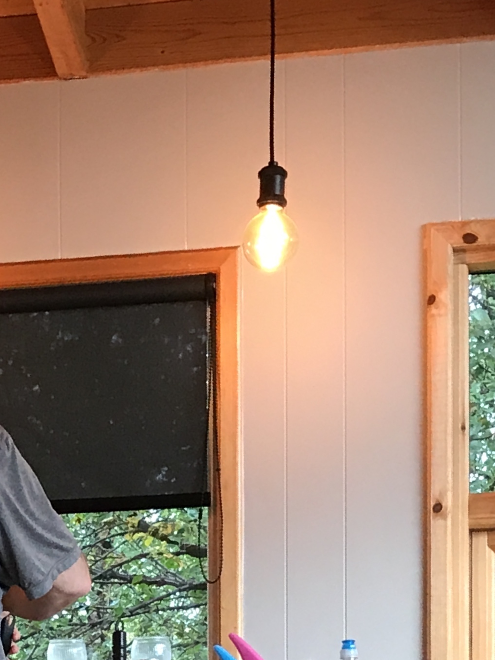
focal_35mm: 83
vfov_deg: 21.2
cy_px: 874
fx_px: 1583
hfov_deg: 17.3
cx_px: -11
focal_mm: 3.99
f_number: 1.8
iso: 40
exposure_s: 1/25
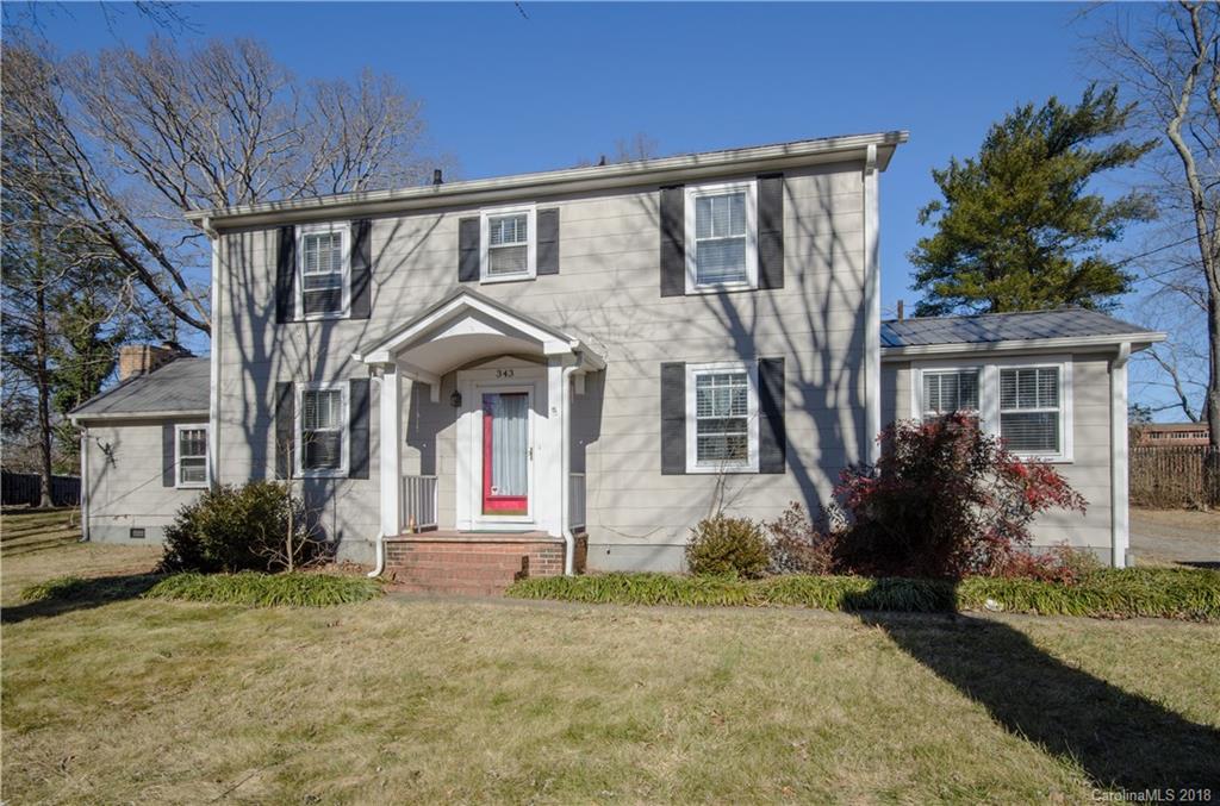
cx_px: 610
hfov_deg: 92.6
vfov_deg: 69.3
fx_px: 583
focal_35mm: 17
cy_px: 403
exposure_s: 1/160
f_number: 11
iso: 100
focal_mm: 11.5
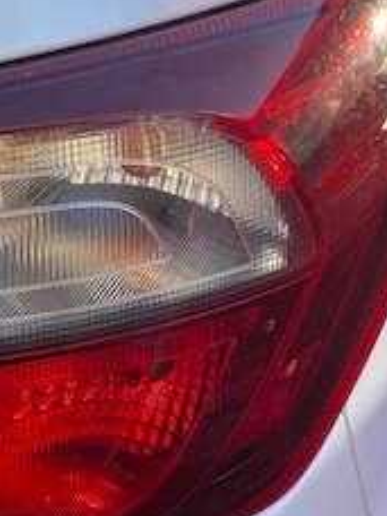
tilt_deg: -37.2
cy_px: 416
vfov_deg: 26.2
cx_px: 68
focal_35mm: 73
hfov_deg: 19.9
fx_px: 1088
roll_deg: -0.2
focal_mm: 4.25
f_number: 1.8
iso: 32
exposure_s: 1/332
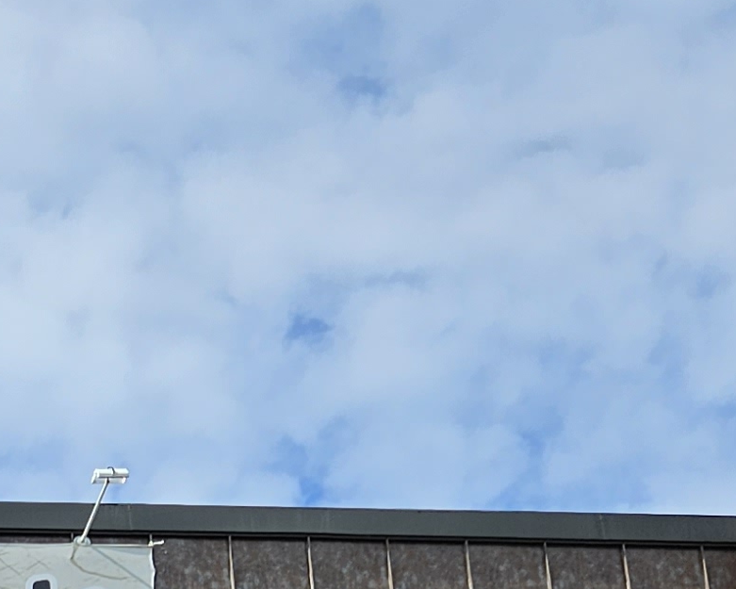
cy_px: 1030
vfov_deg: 12.4
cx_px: -450
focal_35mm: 115
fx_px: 2505
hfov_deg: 15.2
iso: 25
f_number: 1.8
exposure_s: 1/2544
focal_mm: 5.4
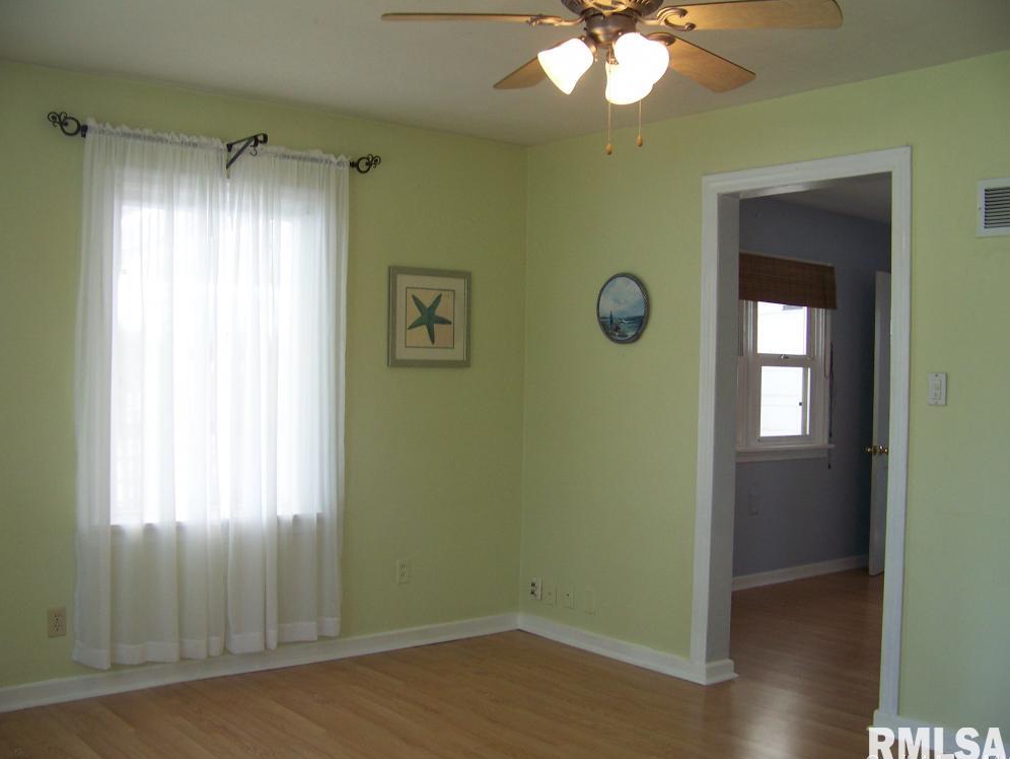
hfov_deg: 50.1
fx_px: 1080
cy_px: 389
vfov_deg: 38.7
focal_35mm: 37
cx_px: 504
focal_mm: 5.85
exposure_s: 1/30
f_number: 2.8
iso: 80
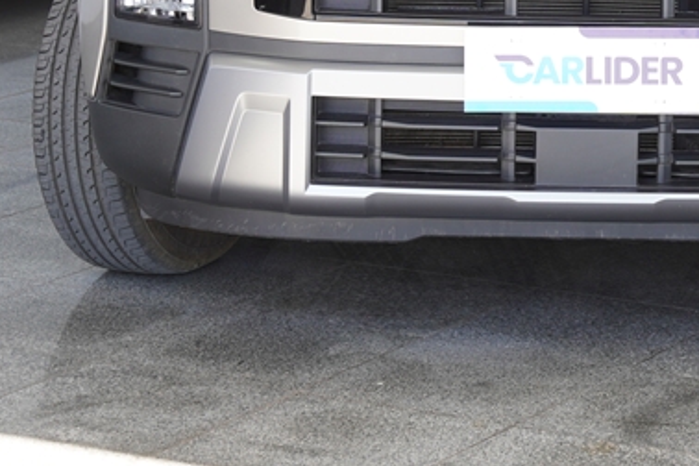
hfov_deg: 11.4
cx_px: 599
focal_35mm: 179
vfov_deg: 7.6
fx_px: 3475
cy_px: -141
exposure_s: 1/125
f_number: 3.5
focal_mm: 44
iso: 125
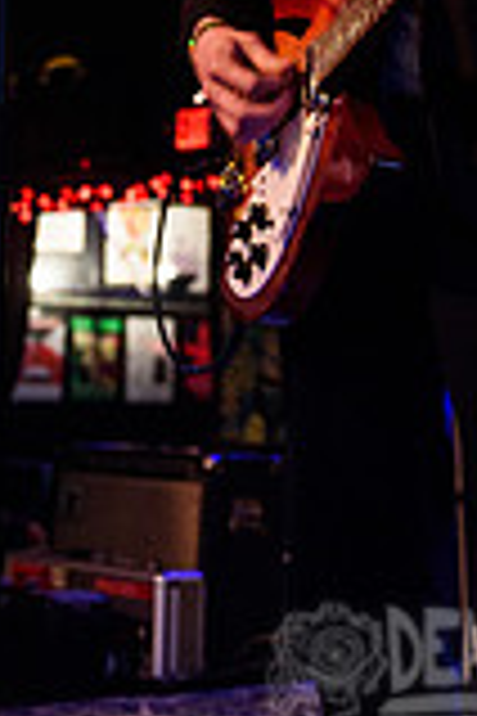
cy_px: -252
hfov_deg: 13.8
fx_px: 1967
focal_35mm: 99
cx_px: 117
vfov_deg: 18.9
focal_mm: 35
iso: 3200
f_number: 3.2
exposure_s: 1/125
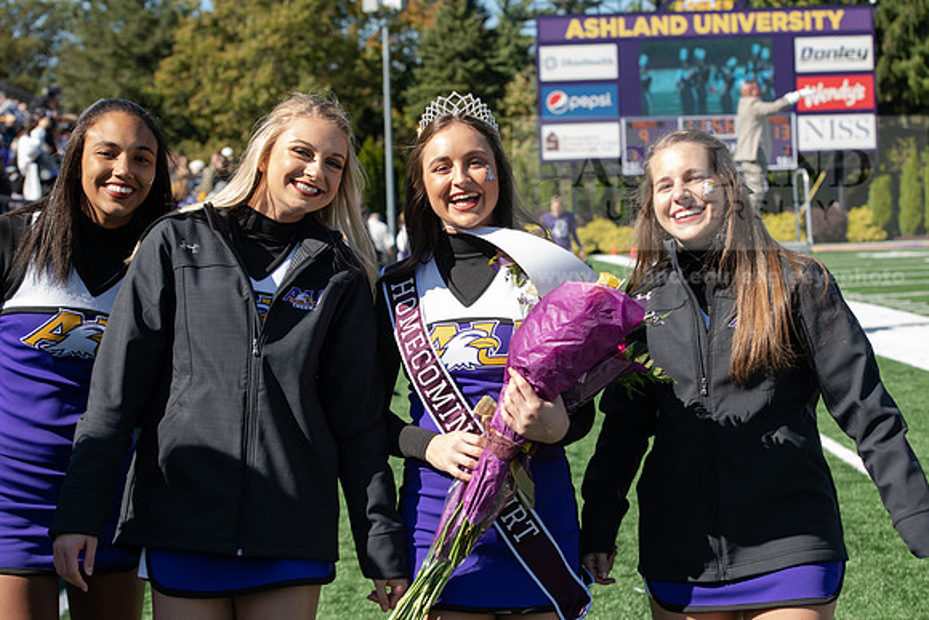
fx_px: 1807
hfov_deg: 28.8
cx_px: 464
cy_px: 310
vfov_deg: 19.5
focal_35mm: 70
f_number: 6.3
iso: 640
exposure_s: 1/1000
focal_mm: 70
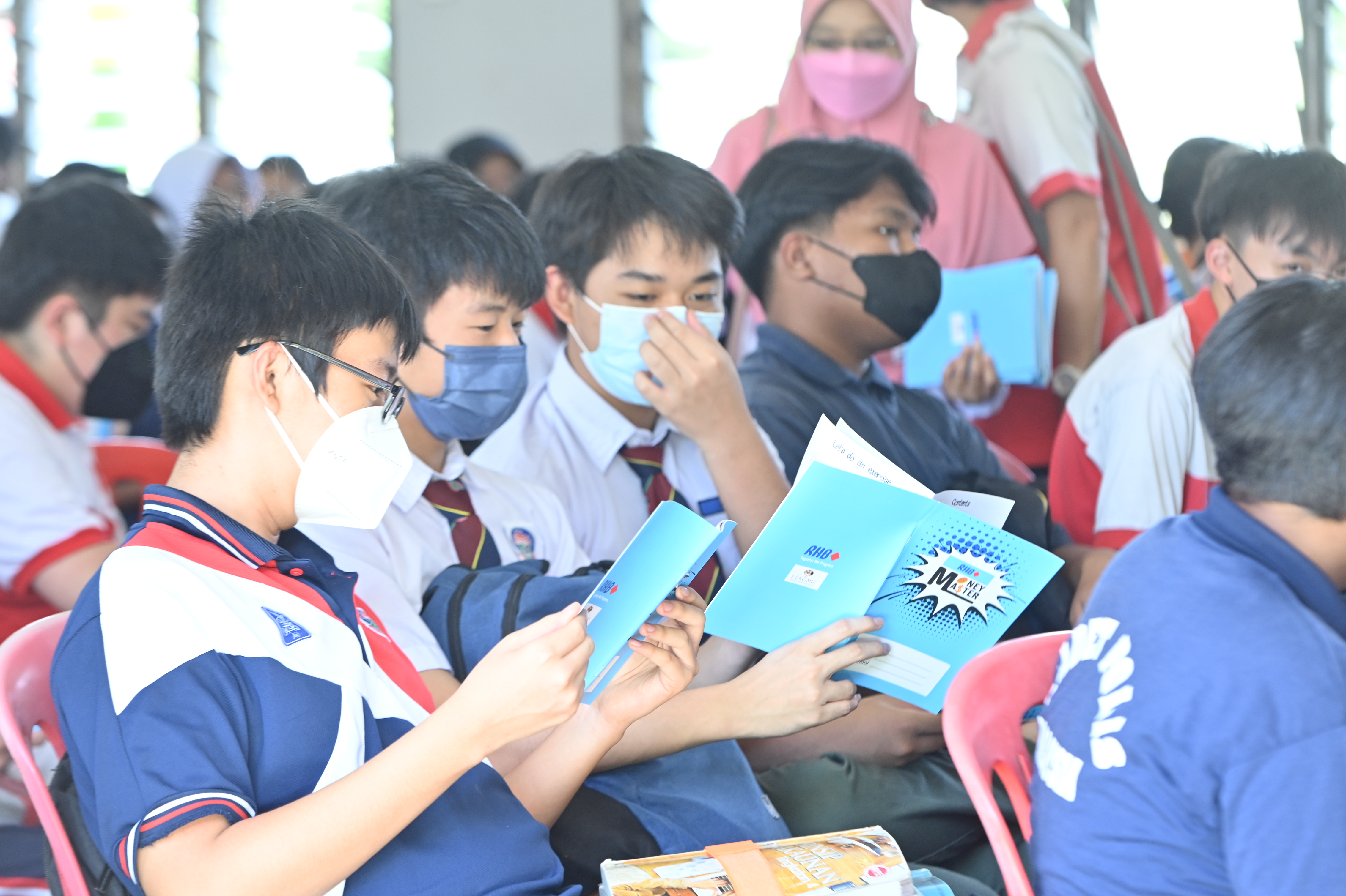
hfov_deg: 16.4
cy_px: 448
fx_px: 4672
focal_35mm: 125
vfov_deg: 11.0
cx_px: 673
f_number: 4.5
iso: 800
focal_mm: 125
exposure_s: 1/125
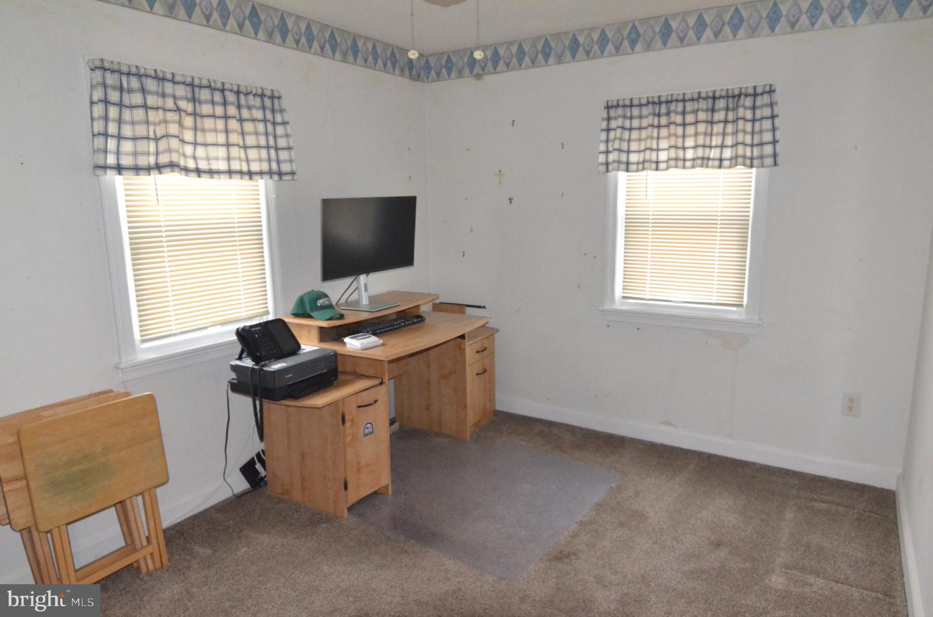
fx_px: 582
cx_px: 466
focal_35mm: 22
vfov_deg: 55.9
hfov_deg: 77.4
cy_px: 308
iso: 5000
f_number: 8
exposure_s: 1/60
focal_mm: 15
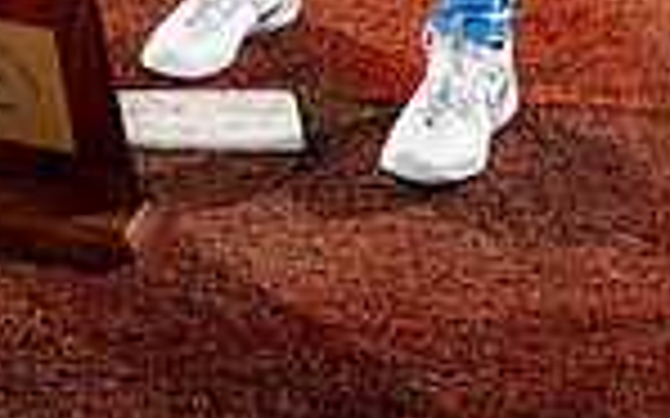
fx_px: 2647
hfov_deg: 14.4
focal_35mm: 145
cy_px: -539
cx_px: 279
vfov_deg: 8.4
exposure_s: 1/250
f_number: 5.6
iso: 800
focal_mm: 47
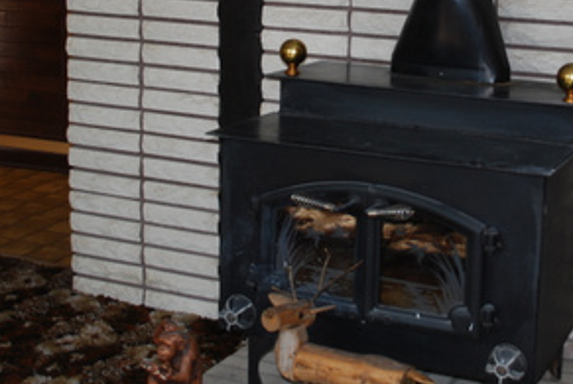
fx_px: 1052
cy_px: 18
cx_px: 400
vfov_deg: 20.2
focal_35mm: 66
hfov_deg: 30.2
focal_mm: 20
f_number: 3.8
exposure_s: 1/60
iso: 200
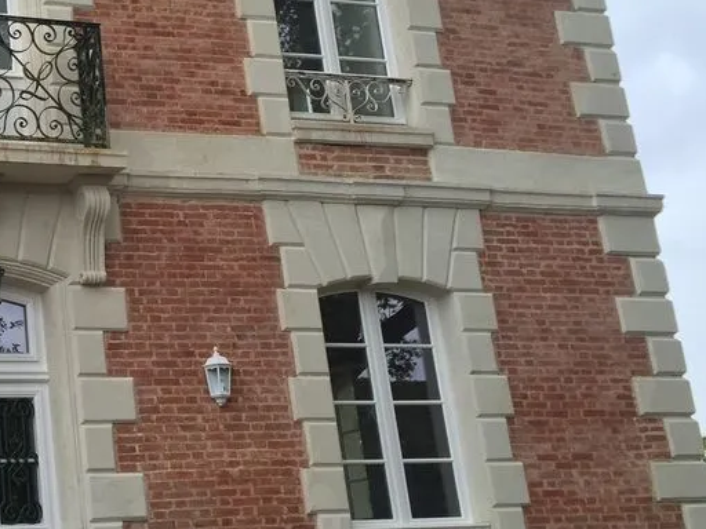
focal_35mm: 68
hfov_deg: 26.5
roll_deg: +2.3
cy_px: 168
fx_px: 1387
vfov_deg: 21.5
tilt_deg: +18.0
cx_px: -54
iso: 32
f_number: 2.2
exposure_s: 1/100
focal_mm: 4.15
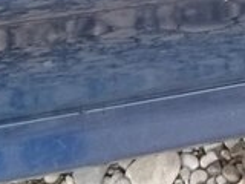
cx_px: 363
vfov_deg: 10.9
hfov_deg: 14.4
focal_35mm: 128
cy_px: -136
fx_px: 906
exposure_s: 1/50
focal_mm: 3.3
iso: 80
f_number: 2.2
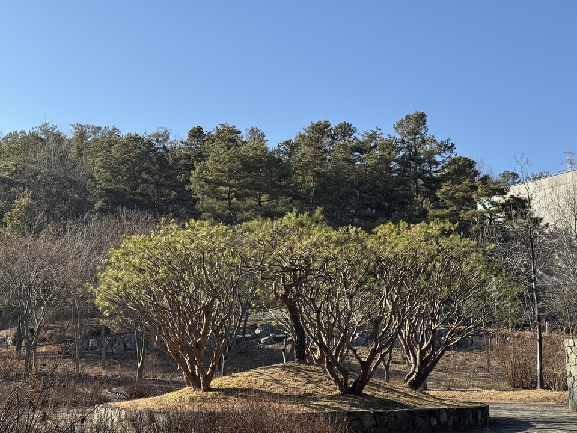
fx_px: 800
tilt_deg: +11.2
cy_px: 216
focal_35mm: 48
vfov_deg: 30.3
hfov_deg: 39.7
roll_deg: +0.5
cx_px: 288
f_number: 1.78
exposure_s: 1/2717
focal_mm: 6.76
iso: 64
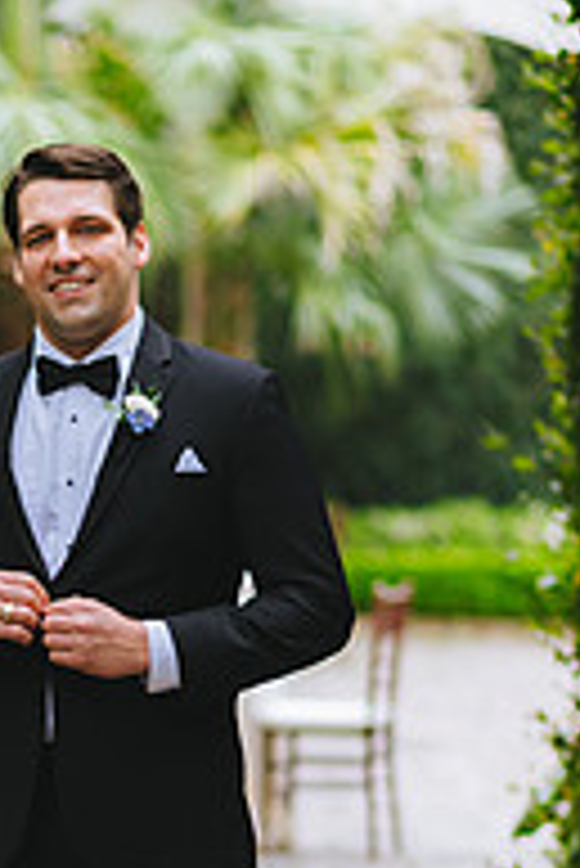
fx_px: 4776
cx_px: -54
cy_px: 778
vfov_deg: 10.3
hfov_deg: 6.9
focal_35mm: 198
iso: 400
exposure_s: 1/1600
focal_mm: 85
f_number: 2
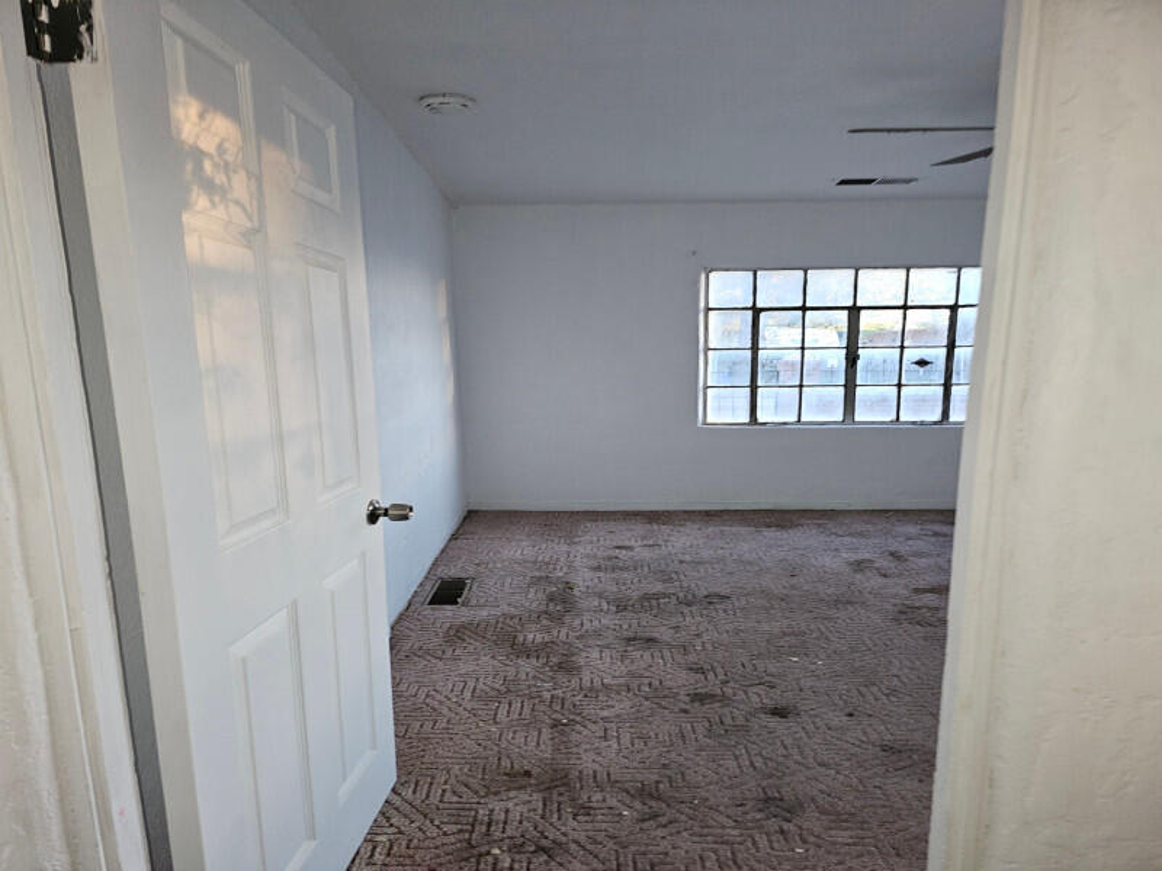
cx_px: 581
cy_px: 436
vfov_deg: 58.9
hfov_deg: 73.9
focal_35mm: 23
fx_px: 772
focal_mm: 6.3
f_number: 1.7
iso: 100
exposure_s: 1/60
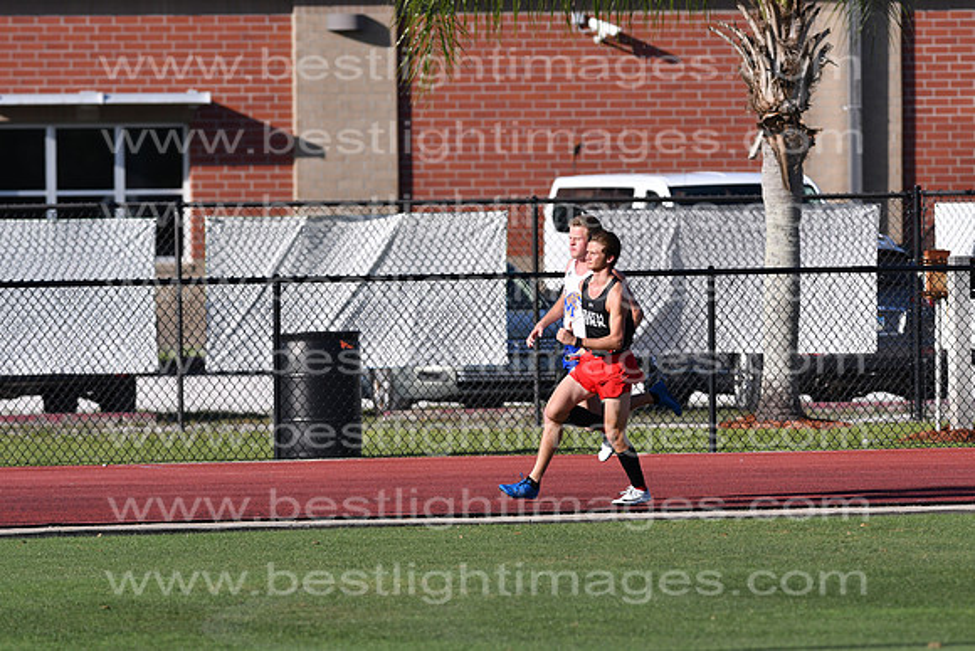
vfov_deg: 3.1
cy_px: 326
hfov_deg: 4.6
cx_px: 488
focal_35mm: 450
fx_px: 12190
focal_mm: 300
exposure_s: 1/2500
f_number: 5.6
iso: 320
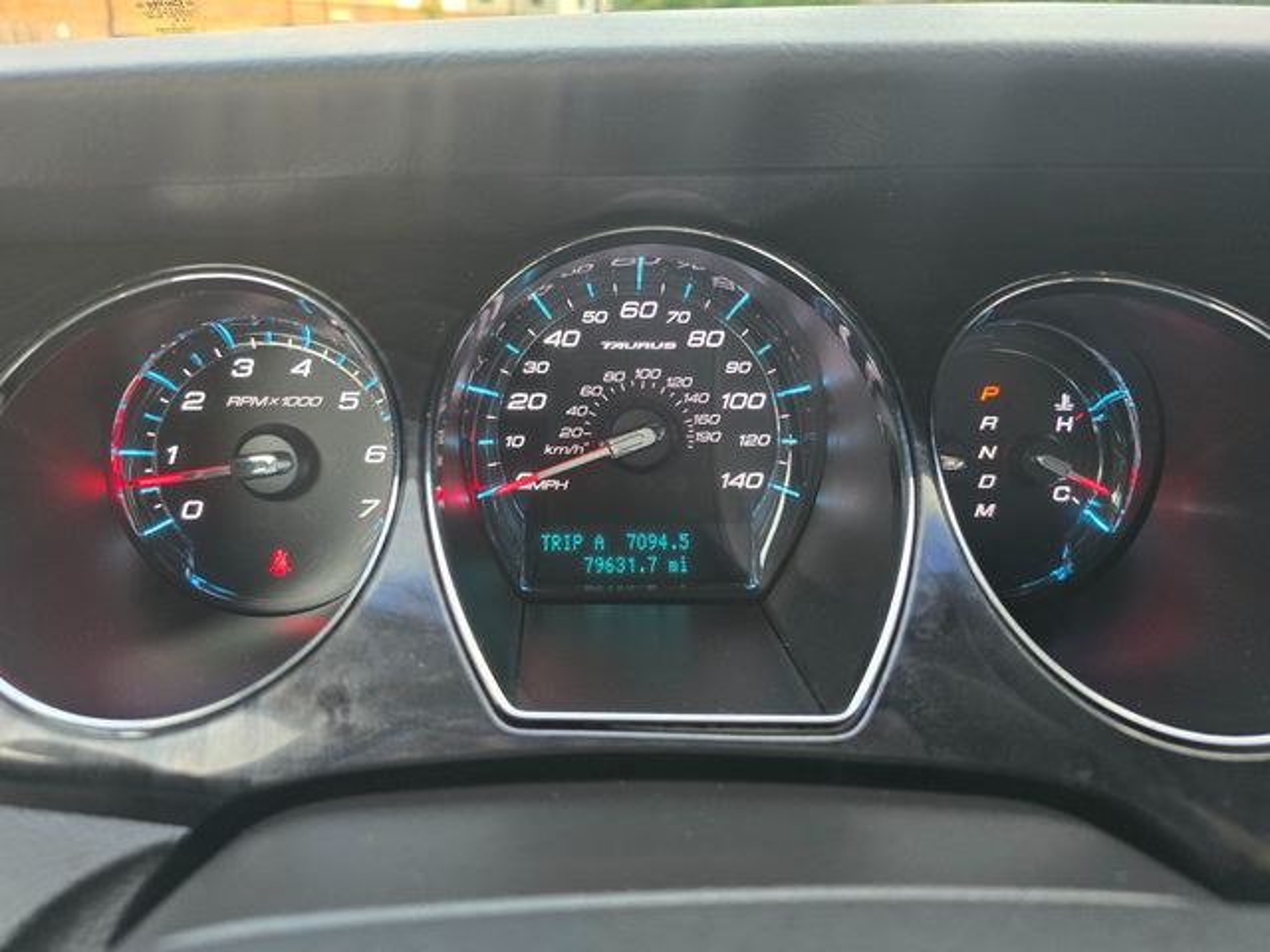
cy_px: 476
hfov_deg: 73.9
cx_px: 635
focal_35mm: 23
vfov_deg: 58.9
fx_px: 844
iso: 320
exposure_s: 1/100
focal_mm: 6.3
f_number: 1.7
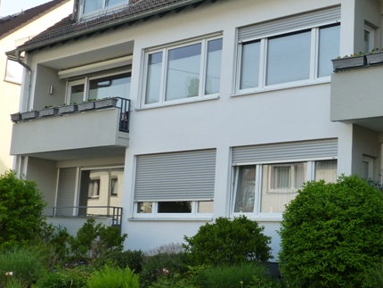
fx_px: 675
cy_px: 145
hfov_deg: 31.2
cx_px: 279
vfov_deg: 24.1
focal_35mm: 61
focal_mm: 7.4
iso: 160
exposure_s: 1/320
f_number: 3.9
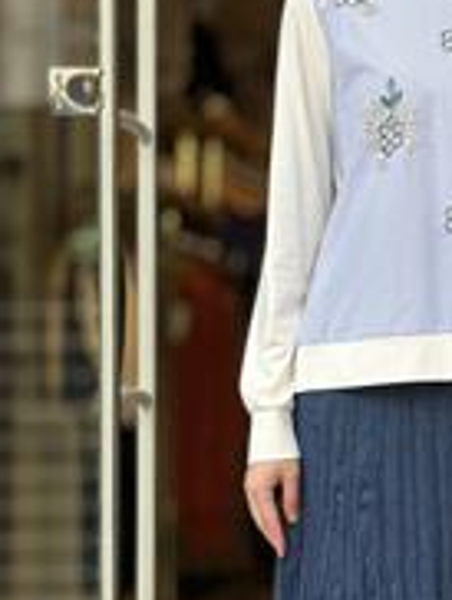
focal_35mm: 137
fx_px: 2380
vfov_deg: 14.4
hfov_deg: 10.7
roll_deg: +0.1
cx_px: 478
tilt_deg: -0.2
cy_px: 359
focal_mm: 6.86
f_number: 1.78
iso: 80
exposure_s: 1/1000
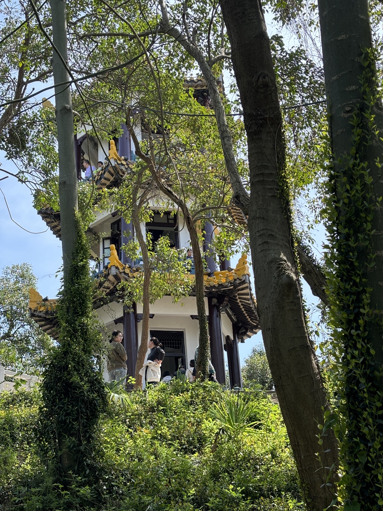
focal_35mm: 52
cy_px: 256
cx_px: 192
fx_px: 767
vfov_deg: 36.8
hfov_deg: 28.0
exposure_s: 1/654
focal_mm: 5.96
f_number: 1.6
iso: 32
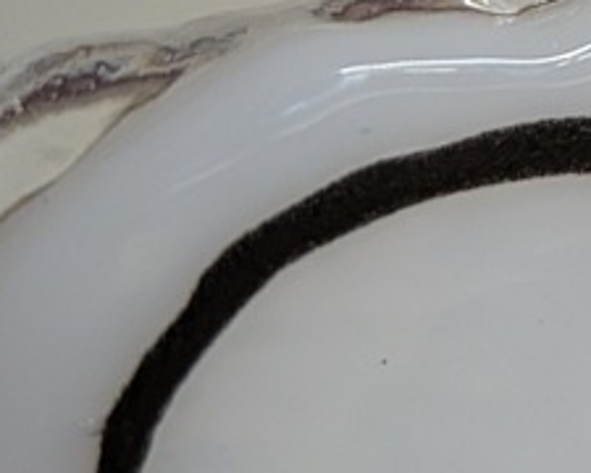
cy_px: 142
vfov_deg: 12.3
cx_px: 1148
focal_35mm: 125
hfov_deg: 13.4
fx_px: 2186
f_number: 1.7
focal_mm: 4.53
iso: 30
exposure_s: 1/122
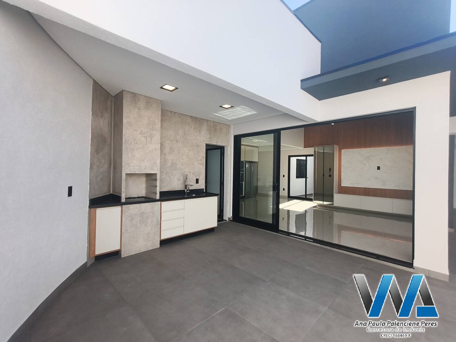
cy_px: 171
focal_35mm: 15
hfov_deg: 98.2
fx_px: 198
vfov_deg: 81.7
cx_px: 228
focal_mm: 1.67
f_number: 2.2
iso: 50
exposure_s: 1/530
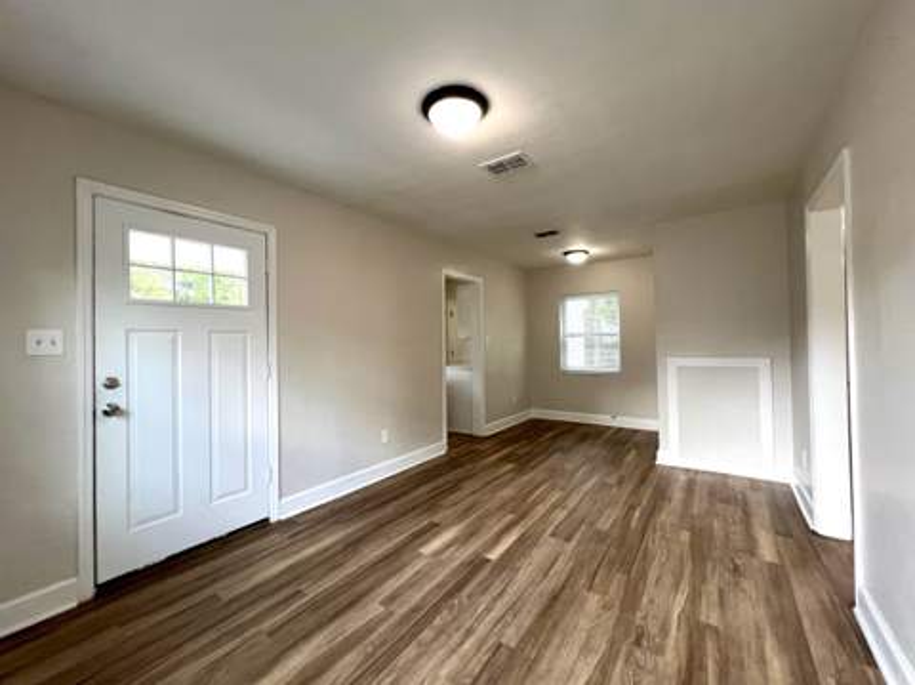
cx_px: 458
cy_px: 342
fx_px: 343
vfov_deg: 89.8
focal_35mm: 13
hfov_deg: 106.2
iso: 250
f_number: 1.8
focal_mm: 1.57
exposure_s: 1/60
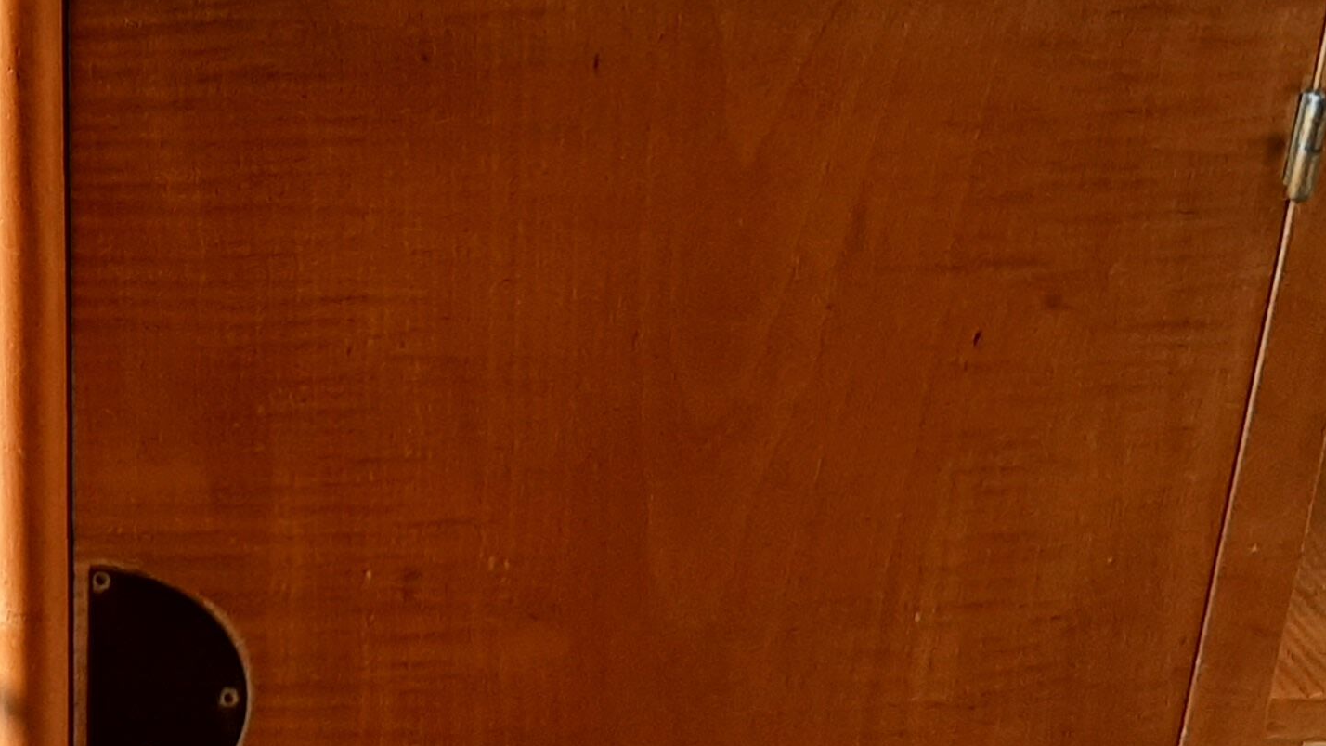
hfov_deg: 25.8
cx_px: 176
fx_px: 2813
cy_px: 273
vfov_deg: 15.1
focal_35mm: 80
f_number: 1.7
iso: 100
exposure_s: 1/50
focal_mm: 3.93
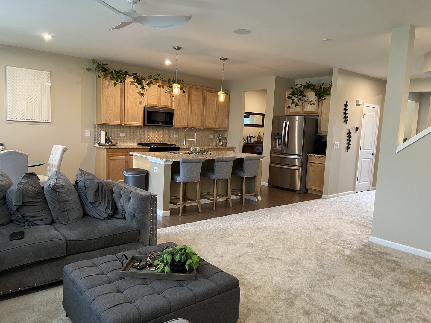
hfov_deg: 67.3
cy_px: 162
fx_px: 324
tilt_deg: -5.6
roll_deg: -1.7
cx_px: 216
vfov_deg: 53.1
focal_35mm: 26
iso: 100
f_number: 1.5
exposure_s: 1/60
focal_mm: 5.7
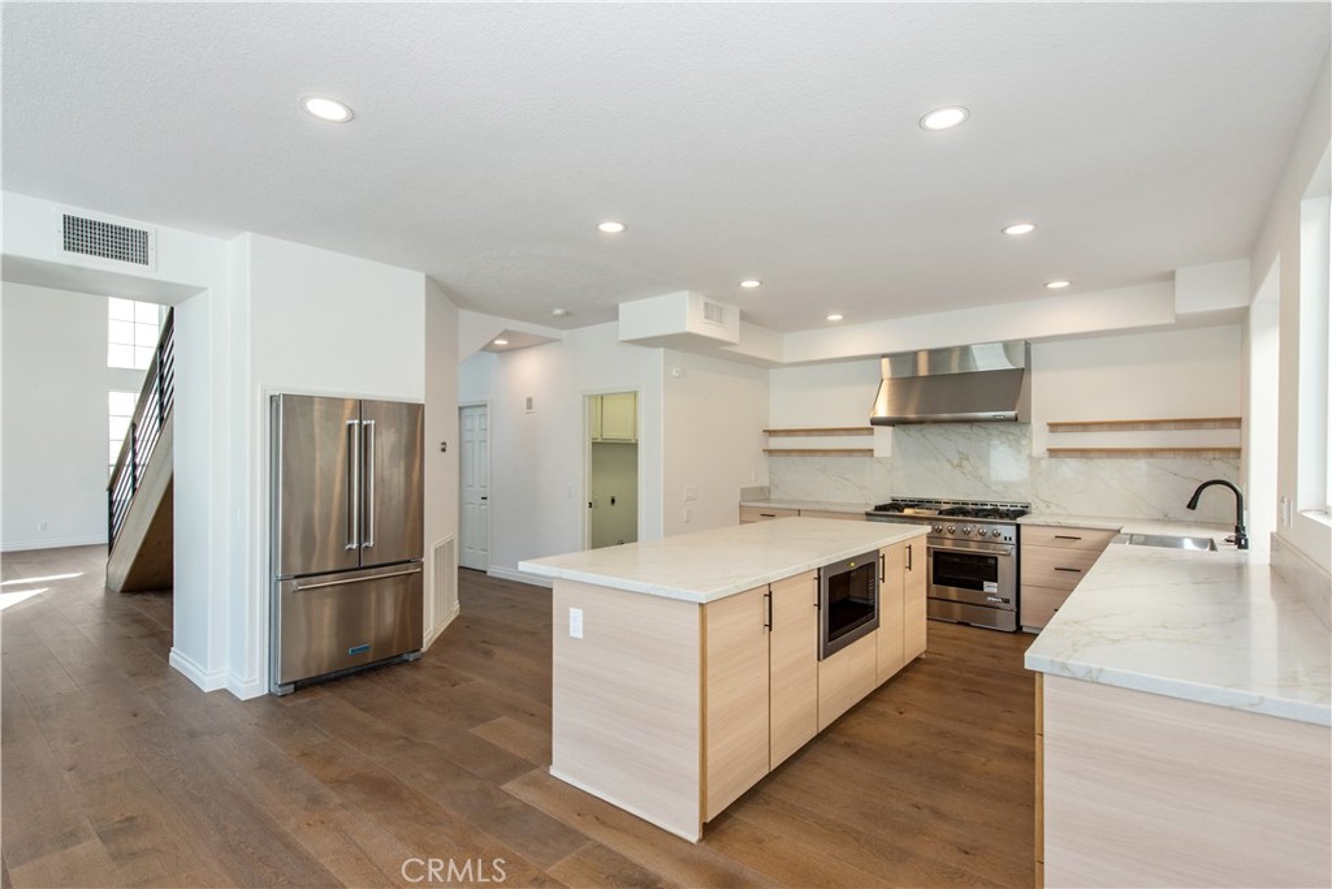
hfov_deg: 93.3
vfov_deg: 70.5
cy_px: 444
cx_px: 666
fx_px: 629
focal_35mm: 17
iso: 640
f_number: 5.6
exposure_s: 1/125
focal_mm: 17
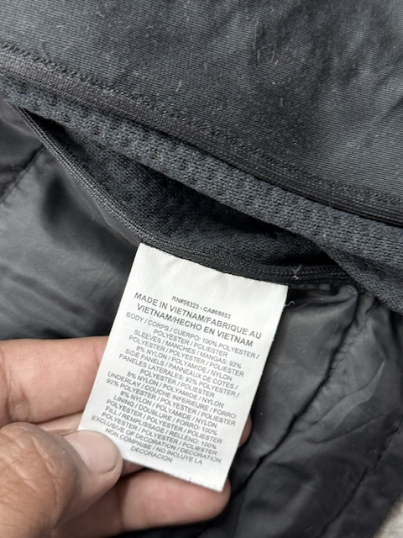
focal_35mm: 48
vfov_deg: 39.7
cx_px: 202
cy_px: 269
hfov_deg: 30.3
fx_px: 745
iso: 64
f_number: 1.78
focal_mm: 6.76
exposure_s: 1/50
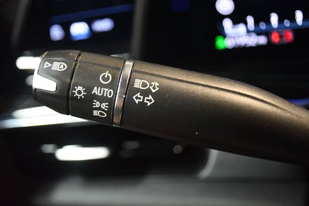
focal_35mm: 48
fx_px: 412
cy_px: 103
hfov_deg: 41.1
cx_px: 154
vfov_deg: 28.0
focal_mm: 32
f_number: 4.8
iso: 10000
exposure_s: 1/60
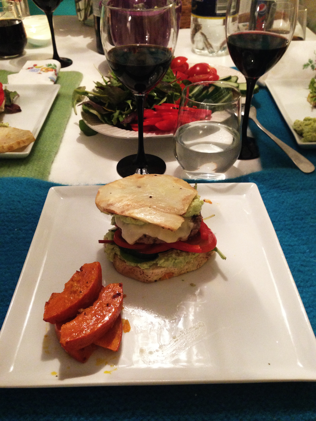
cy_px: 210
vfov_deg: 55.4
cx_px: 158
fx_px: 402
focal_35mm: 33
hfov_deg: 42.9
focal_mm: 4.12
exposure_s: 1/20
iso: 400
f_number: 2.4
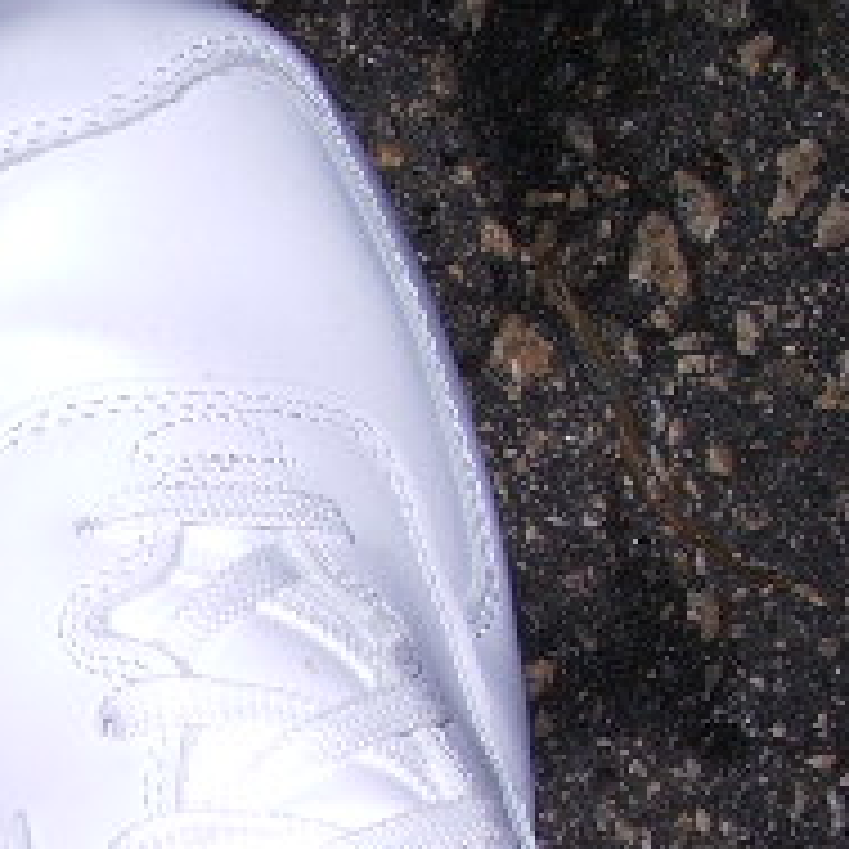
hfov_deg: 15.4
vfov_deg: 16.2
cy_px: 889
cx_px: -400
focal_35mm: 105
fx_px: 2914
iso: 100
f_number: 4.3
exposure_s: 1/40
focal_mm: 5.8
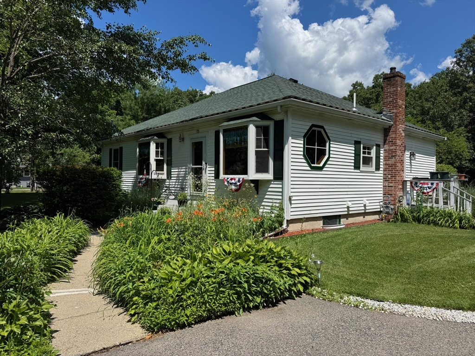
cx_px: 238
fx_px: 329
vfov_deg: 56.8
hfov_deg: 71.6
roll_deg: -1.5
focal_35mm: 24
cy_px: 178
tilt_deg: +0.5
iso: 80
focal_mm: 6.76
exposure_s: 1/4950
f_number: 1.78
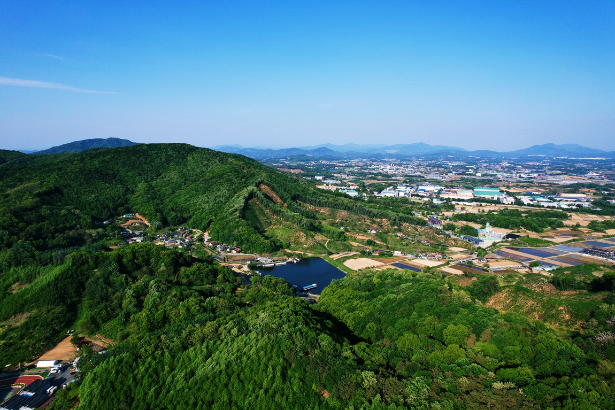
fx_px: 376
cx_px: 308
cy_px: 205
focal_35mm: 22
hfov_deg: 78.6
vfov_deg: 57.2
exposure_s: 1/1600
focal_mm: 8.38
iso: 100
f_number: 2.8
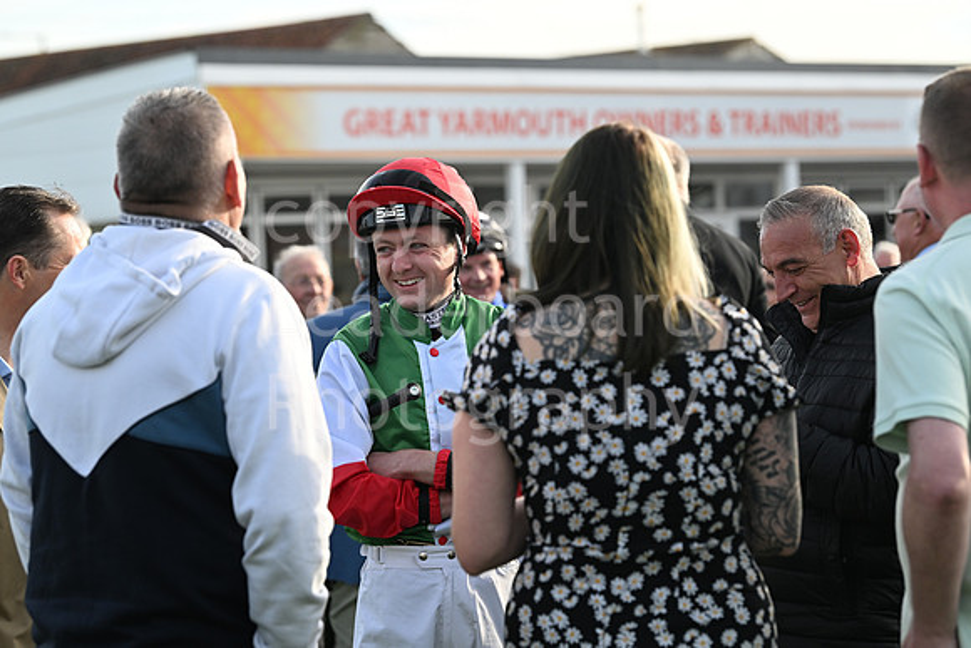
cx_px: 486
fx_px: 3777
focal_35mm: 140
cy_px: 324
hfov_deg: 14.7
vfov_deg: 9.8
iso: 1000
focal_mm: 140
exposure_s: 1/1600
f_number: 5.6
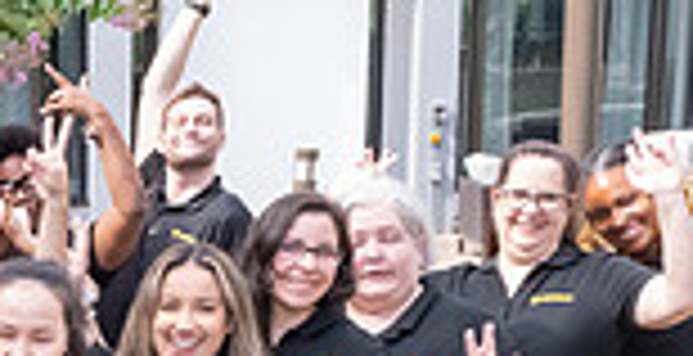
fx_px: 2106
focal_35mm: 117
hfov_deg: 16.8
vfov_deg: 9.3
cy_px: 593
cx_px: -381
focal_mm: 18
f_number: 11
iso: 1000
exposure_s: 1/125
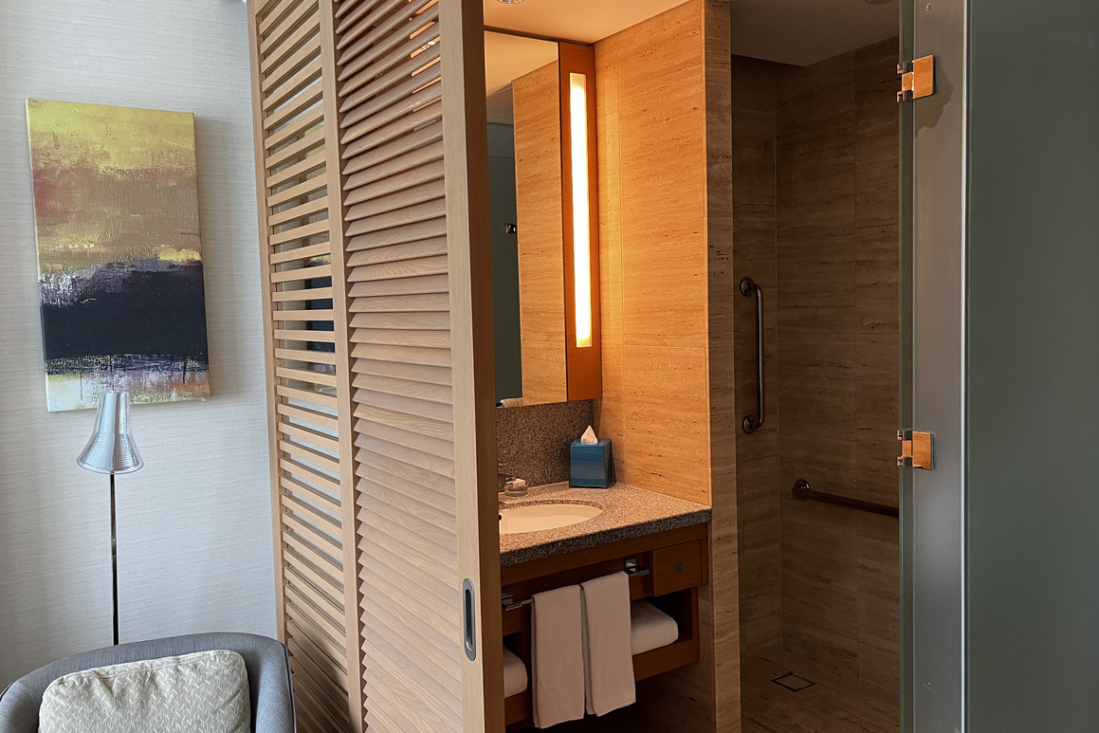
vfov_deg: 46.4
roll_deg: +1.5
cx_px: 541
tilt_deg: -3.9
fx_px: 855
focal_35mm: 28
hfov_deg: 65.5
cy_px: 362
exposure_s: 1/50
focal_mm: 5.7
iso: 80
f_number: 1.5
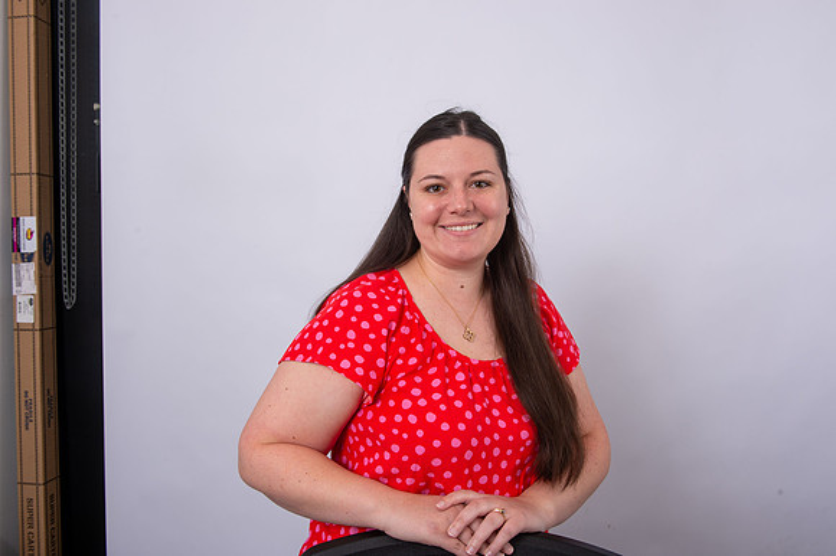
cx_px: 418
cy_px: 278
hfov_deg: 60.3
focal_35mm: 31
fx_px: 719
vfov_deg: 42.3
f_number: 9
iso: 100
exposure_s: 1/250
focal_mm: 31
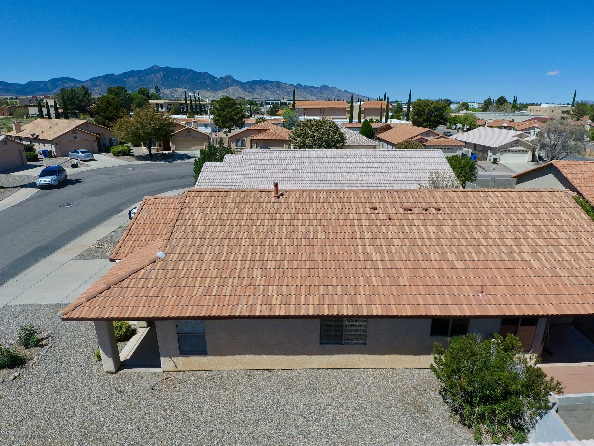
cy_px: 223
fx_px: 292
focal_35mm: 17
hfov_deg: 91.0
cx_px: 297
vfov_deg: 74.7
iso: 100
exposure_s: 1/1894
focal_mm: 3.15
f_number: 2.8
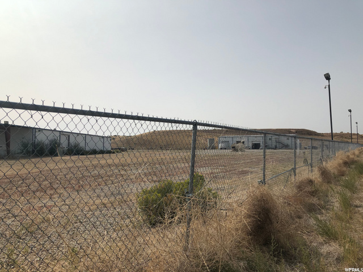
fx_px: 294
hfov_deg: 63.4
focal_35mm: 28
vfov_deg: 49.7
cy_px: 136
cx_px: 182
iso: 25
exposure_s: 1/6098
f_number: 1.8
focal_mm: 3.99
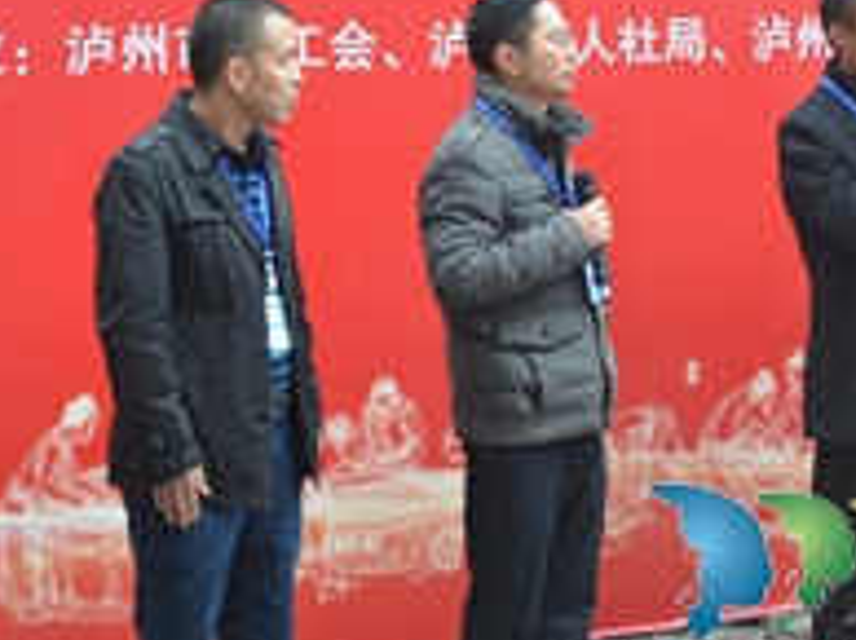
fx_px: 2569
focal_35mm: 104
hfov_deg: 18.9
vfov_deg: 14.1
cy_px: 64
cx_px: 344
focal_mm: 28
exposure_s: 1/10
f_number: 3.5
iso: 100
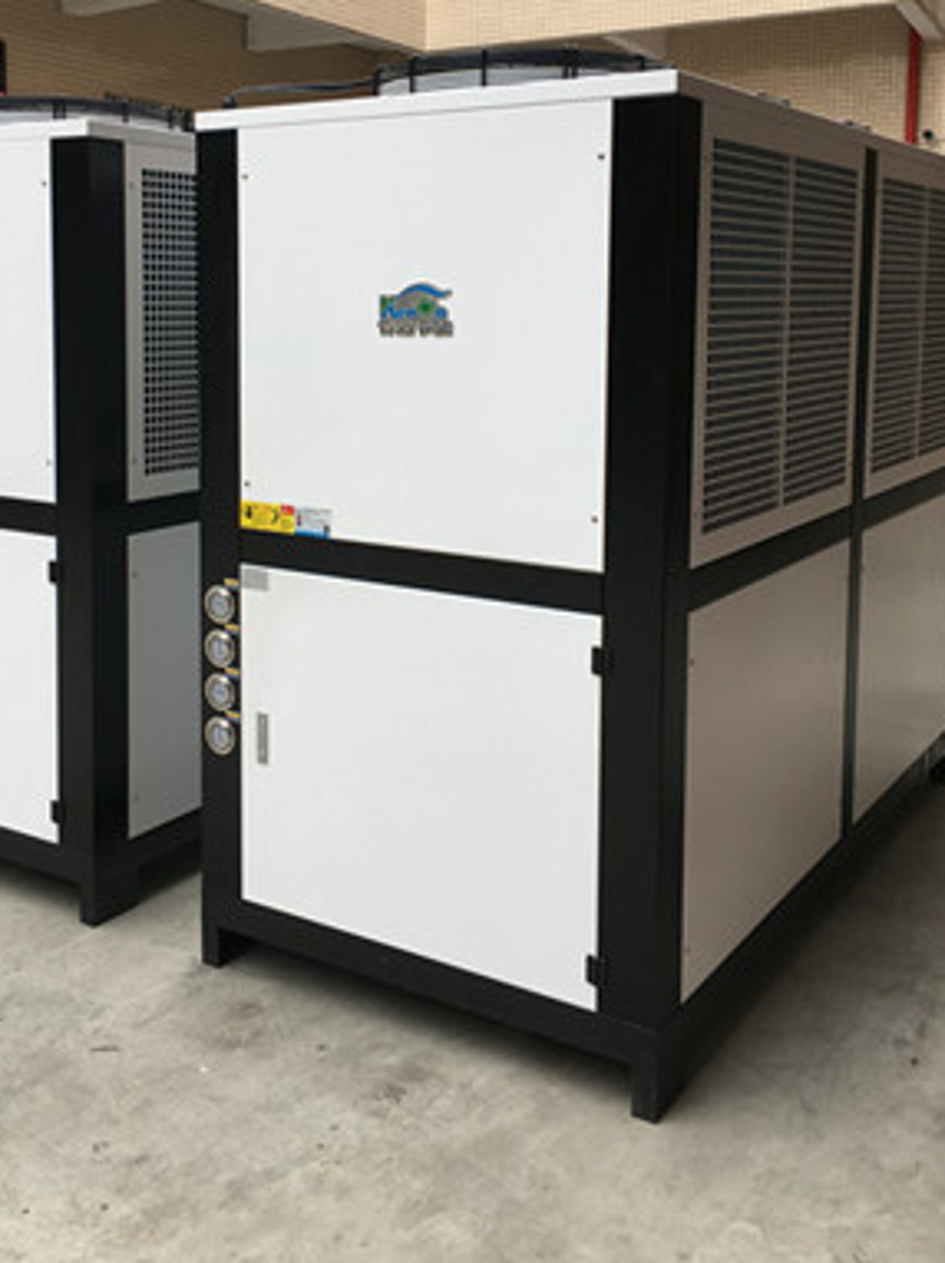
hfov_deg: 37.6
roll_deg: -0.1
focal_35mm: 38
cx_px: 388
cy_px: 453
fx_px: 1385
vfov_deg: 48.4
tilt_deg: -6.2
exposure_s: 1/118
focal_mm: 4.15
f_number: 2.2
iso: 25
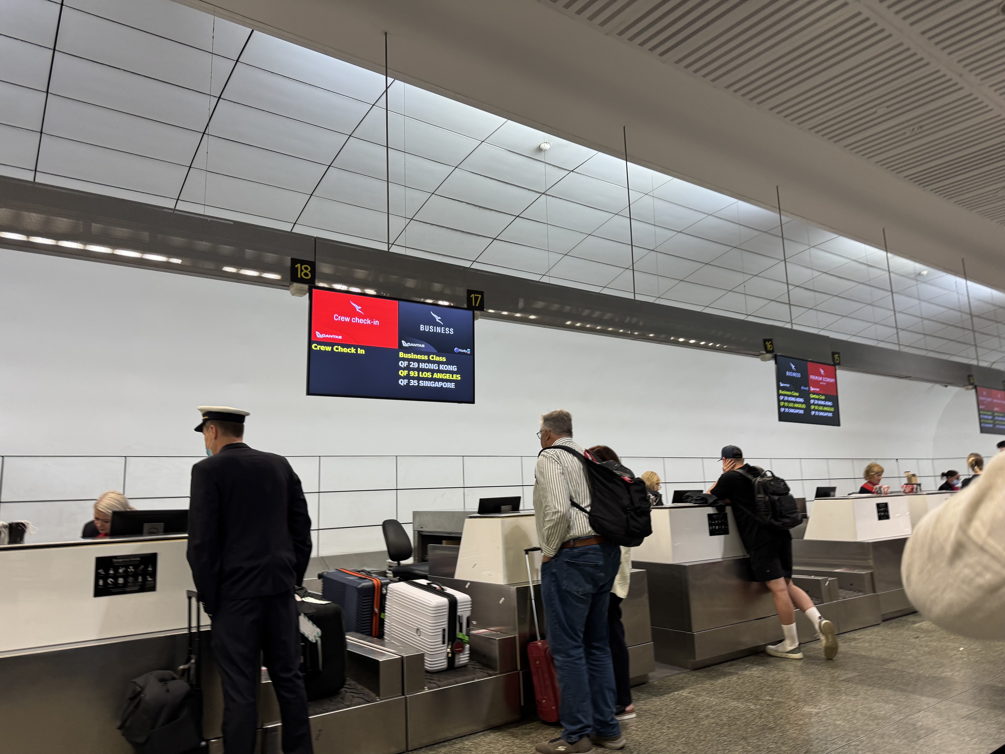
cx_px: 502
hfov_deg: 71.6
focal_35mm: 24
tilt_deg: +8.5
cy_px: 377
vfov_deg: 56.8
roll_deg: +2.4
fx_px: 697
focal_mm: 6.76
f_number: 1.78
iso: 125
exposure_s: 1/48
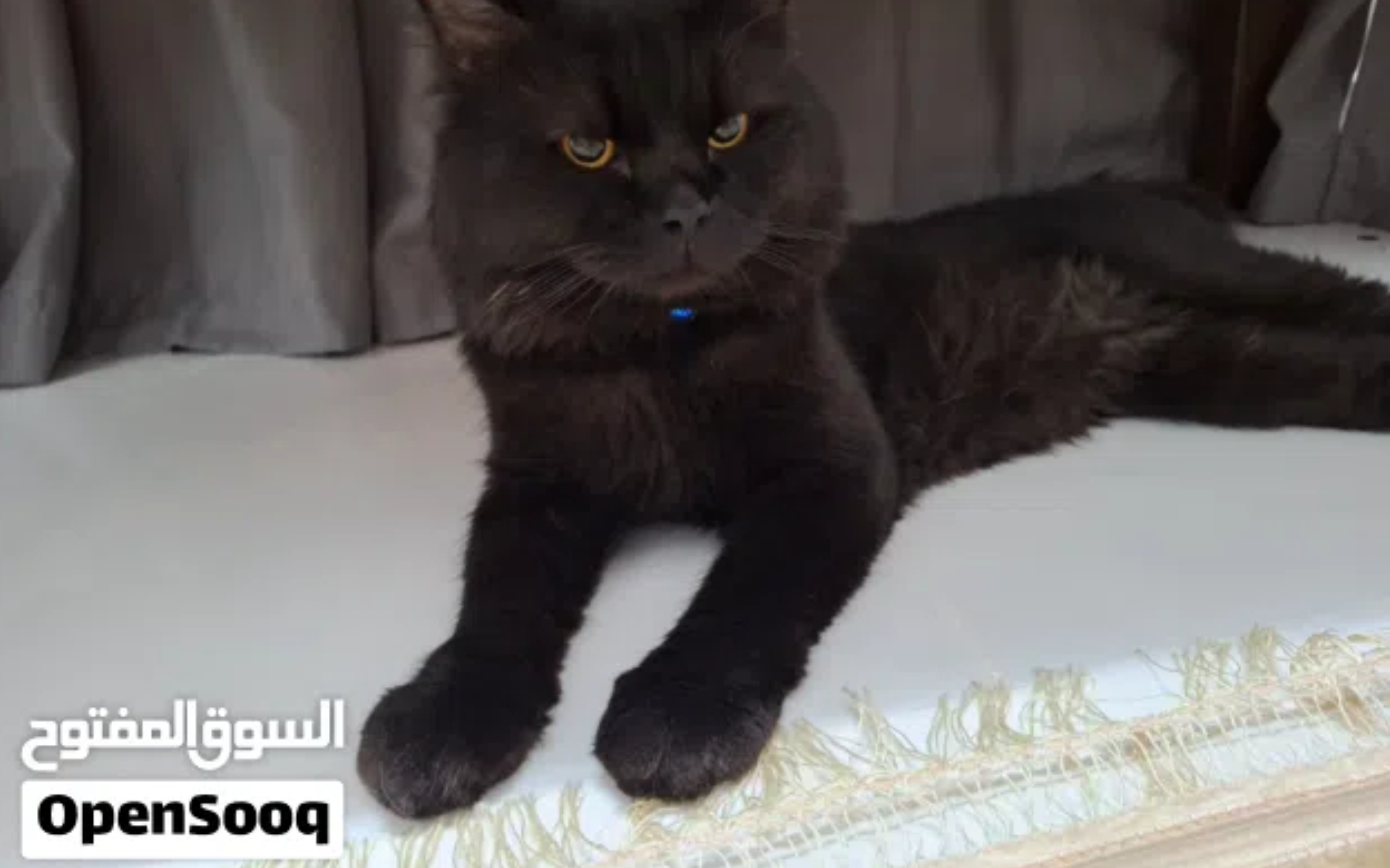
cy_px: 378
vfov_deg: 49.2
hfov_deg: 72.5
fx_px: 947
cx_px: 679
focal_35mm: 25
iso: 1250
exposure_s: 1/17
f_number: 1.8
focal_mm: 5.54
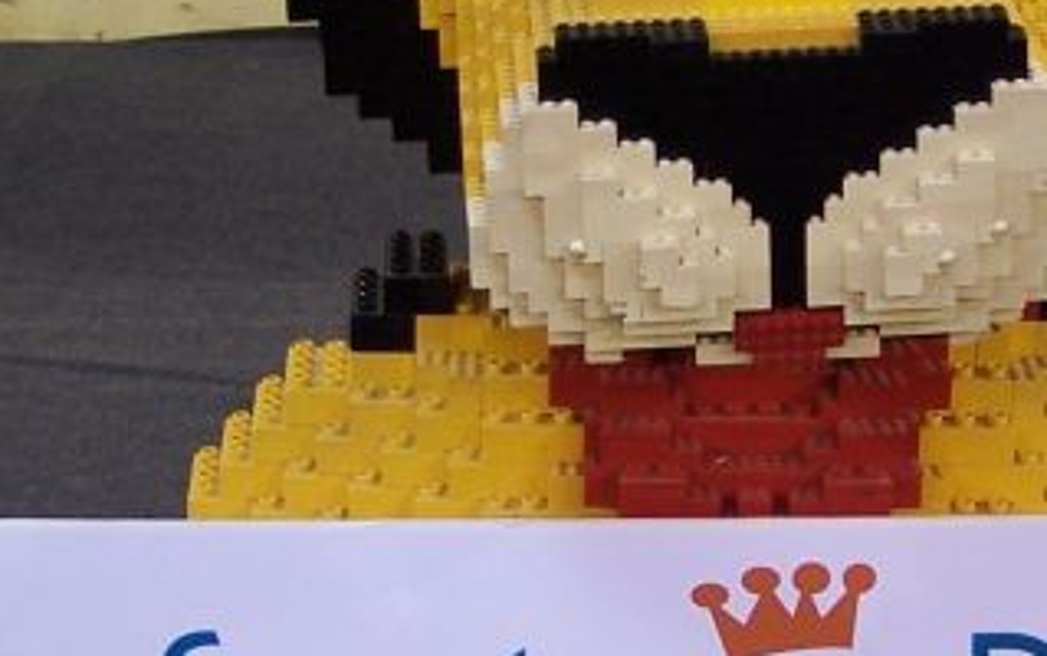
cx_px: 837
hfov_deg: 15.3
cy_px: 449
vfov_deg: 9.7
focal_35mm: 136
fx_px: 3884
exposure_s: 1/30
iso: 80
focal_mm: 6.7
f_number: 2.8
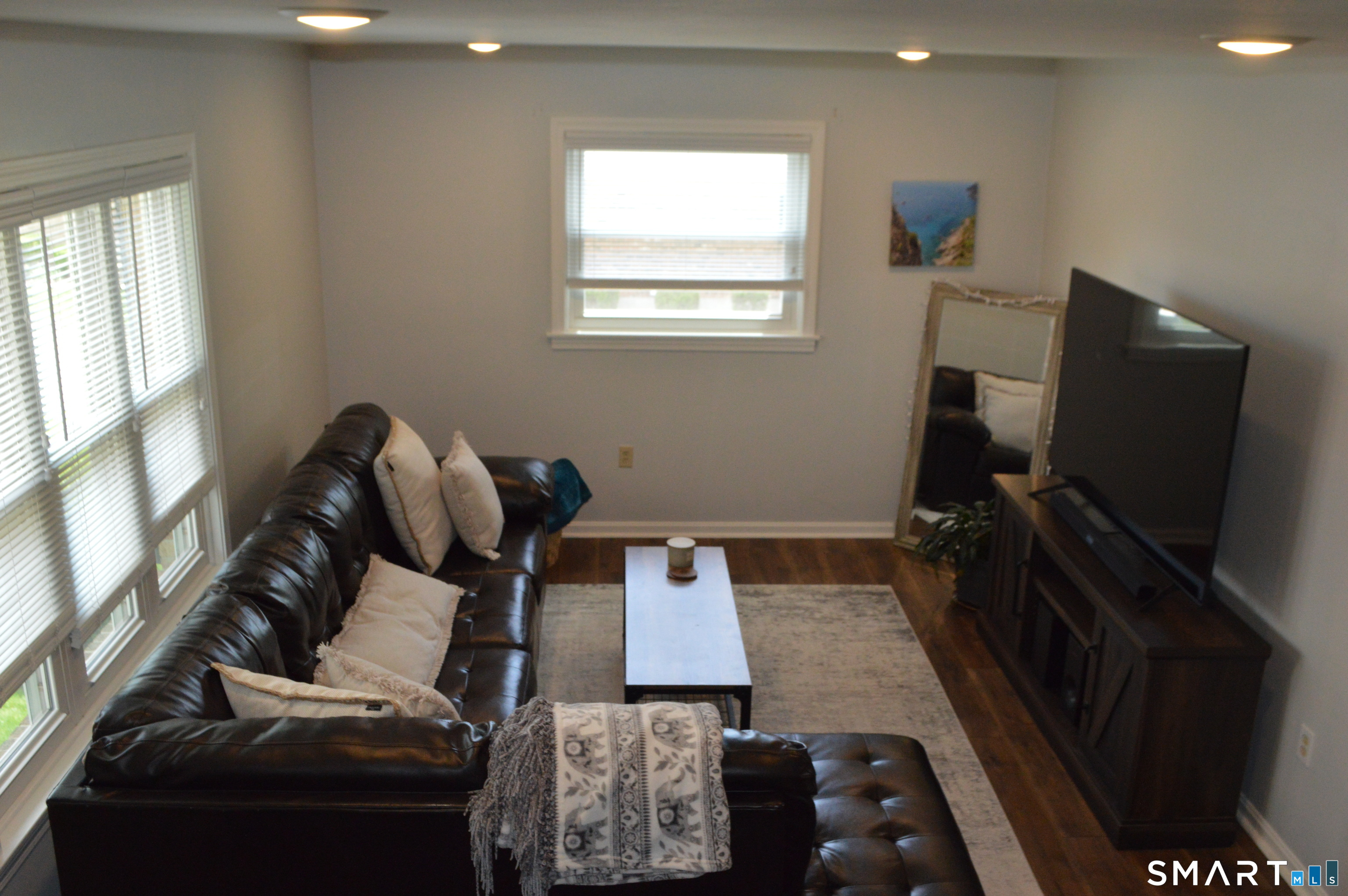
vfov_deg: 39.9
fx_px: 1235
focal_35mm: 33
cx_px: 674
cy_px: 448
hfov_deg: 57.3
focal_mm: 22
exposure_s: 1/160
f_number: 5.6
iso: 1600
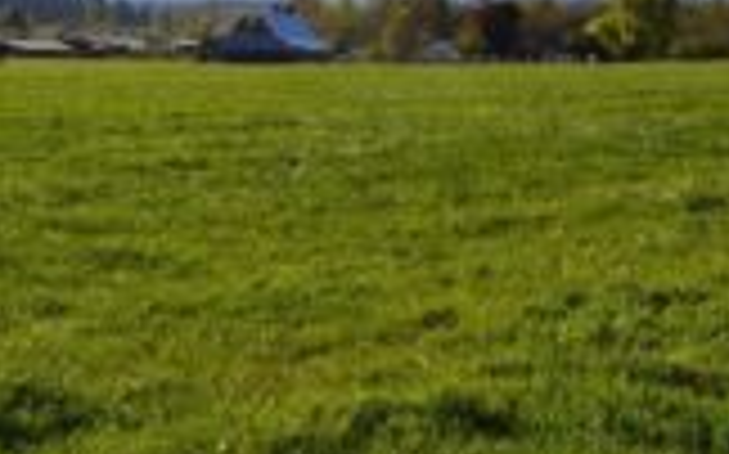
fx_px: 1648
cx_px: 459
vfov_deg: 15.0
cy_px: -137
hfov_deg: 24.9
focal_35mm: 83
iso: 360
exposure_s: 1/500
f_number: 11
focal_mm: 22
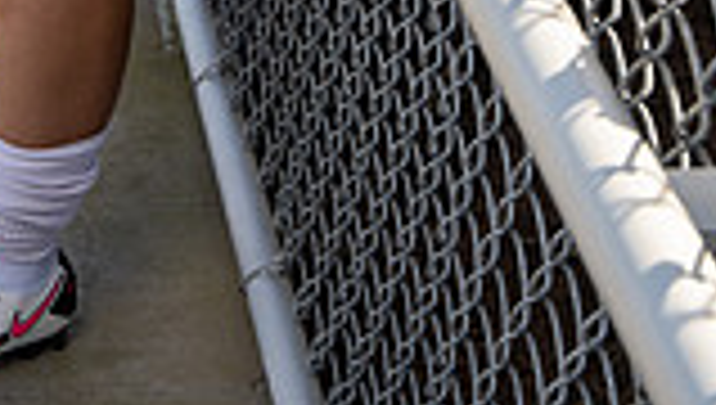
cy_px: -558
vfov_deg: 7.7
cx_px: 104
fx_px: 2814
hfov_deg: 14.4
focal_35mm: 148
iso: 200
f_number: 8
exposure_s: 1/200
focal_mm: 50
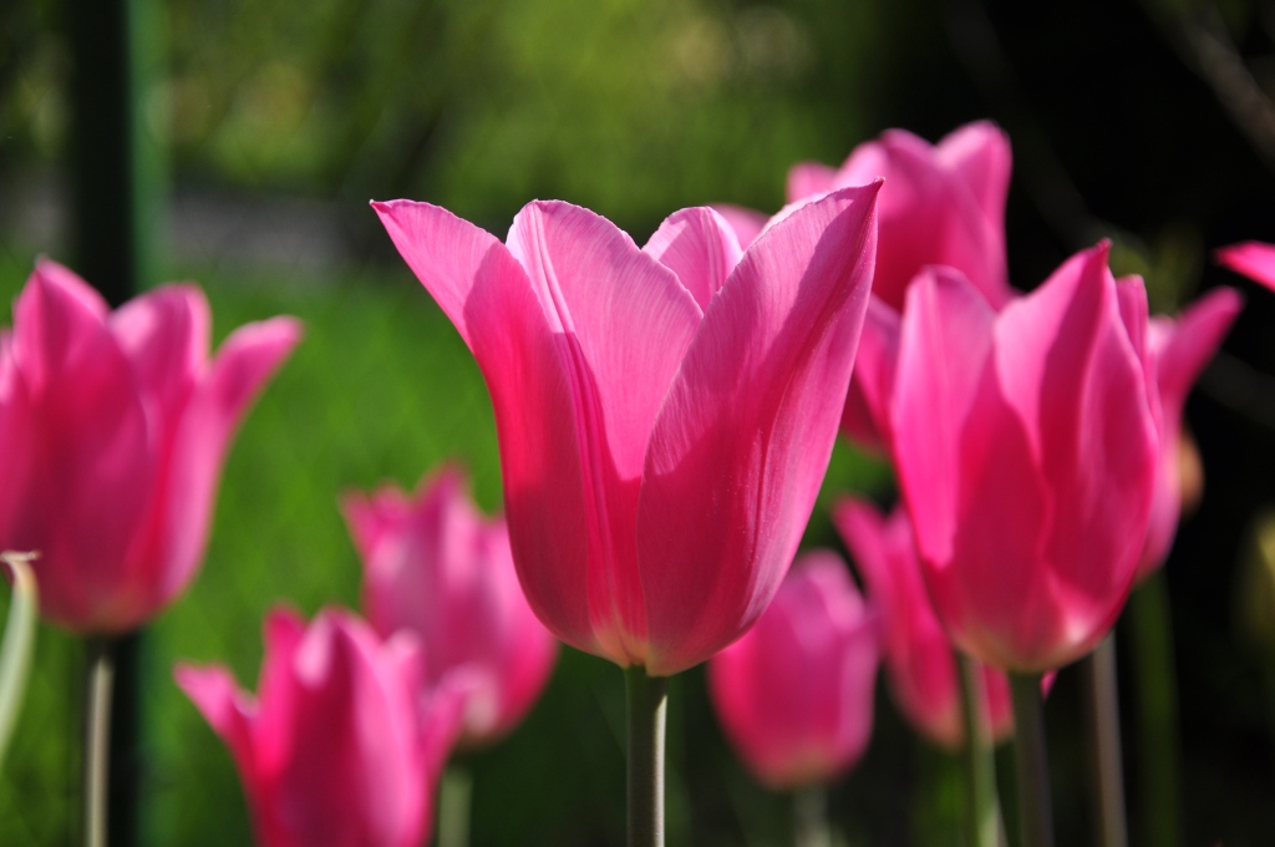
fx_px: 3502
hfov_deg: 20.6
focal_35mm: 99
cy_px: 424
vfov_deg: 13.8
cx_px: 638
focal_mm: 66
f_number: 5.3
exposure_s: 1/1000
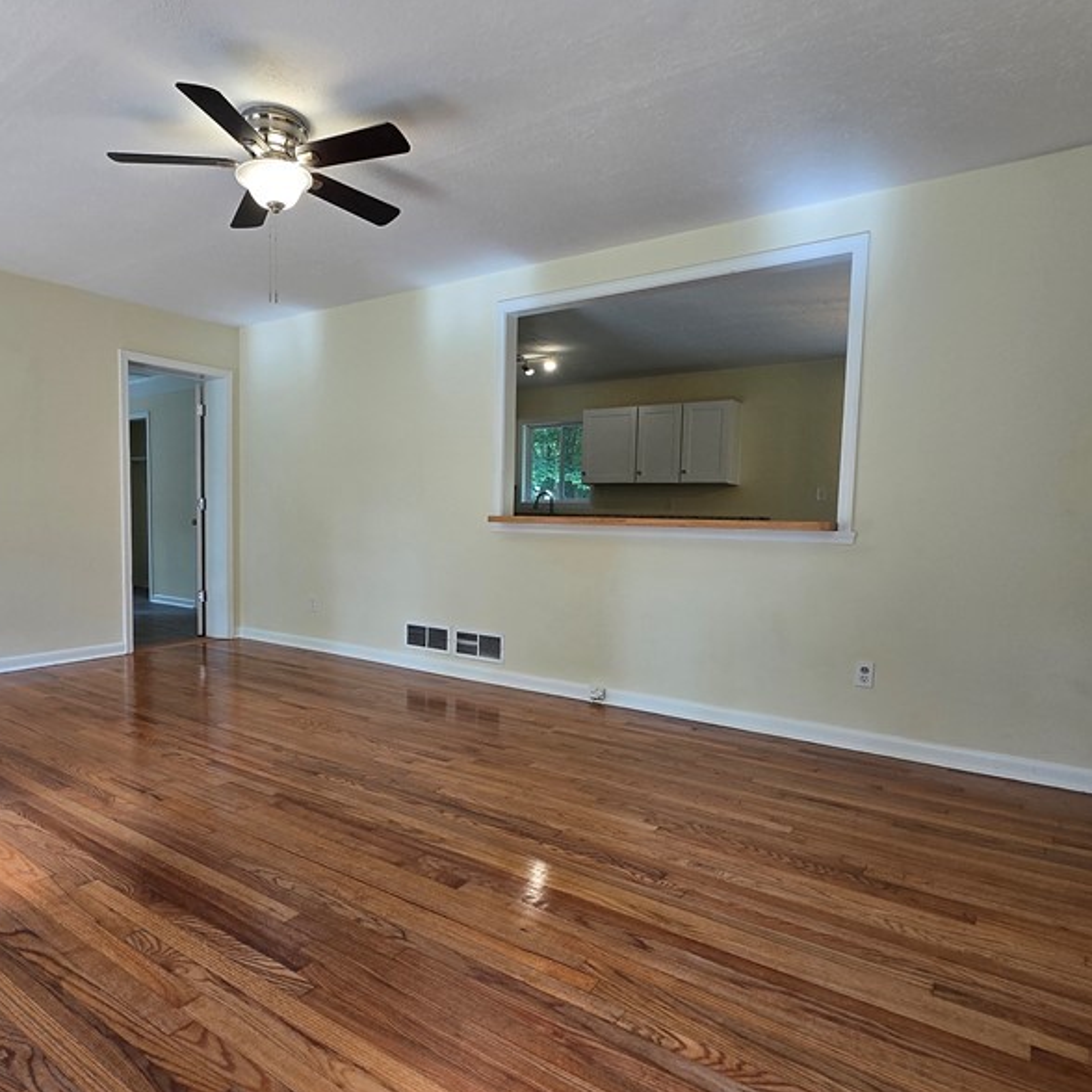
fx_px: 714
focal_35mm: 20
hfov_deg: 74.5
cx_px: 475
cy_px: 572
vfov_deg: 74.8
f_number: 2.2
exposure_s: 1/60
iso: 50
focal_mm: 1.7
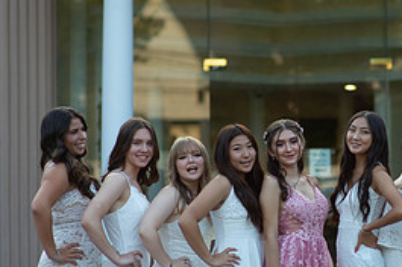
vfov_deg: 7.4
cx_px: 305
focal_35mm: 186
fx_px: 2074
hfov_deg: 11.0
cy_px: 197
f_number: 2
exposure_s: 1/1000
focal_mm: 85
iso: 250
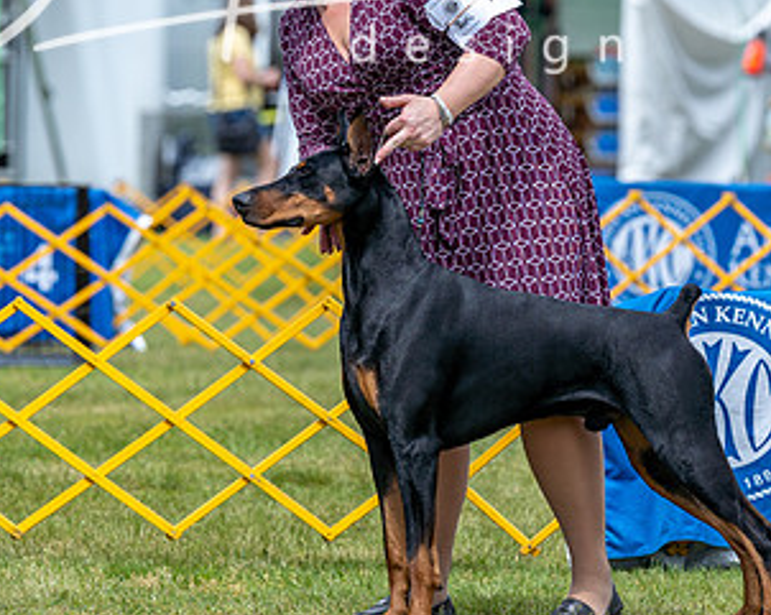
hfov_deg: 4.9
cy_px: 141
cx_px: 452
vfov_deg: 3.9
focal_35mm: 398
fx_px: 9073
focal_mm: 186
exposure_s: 1/800
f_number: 4.5
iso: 100
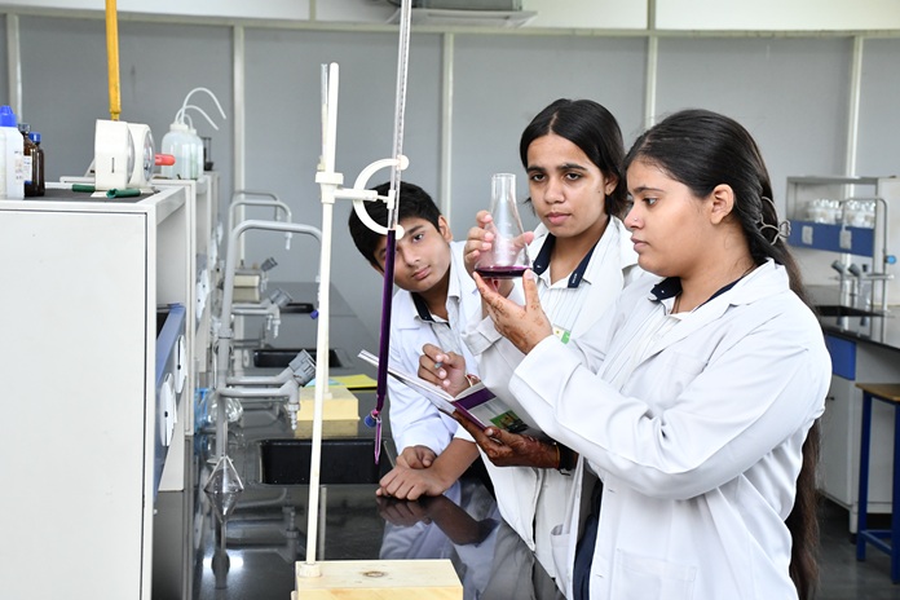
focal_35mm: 63
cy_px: 300
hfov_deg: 31.9
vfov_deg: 21.6
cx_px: 450
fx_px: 1575
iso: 1600
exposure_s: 1/125
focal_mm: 42
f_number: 5.6
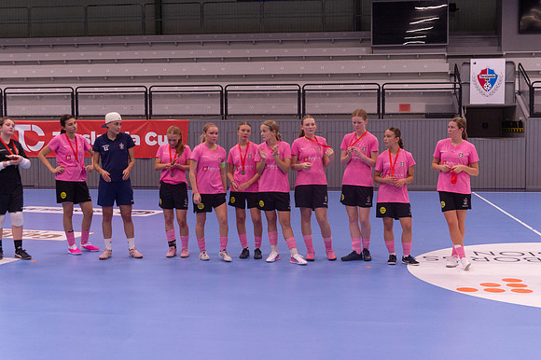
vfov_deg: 26.9
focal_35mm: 50
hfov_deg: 39.6
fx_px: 751
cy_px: 180
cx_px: 270
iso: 2800
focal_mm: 48
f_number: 3.2
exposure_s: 1/640
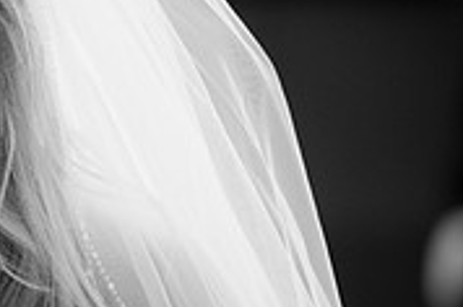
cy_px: 193
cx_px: -143
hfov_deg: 3.2
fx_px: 8370
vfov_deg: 2.1
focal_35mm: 652
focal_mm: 200
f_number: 2.8
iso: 3200
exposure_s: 1/8000
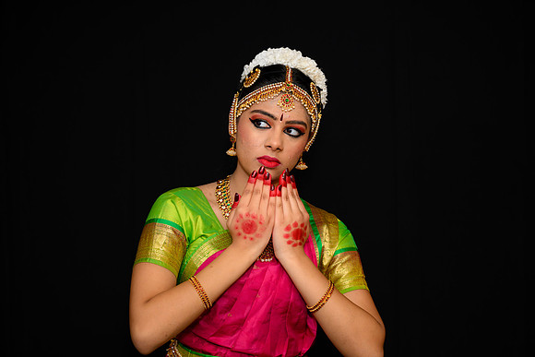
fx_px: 1040
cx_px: 268
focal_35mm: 70
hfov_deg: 28.8
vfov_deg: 19.5
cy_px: 178
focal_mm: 70
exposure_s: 1/125
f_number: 5
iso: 640
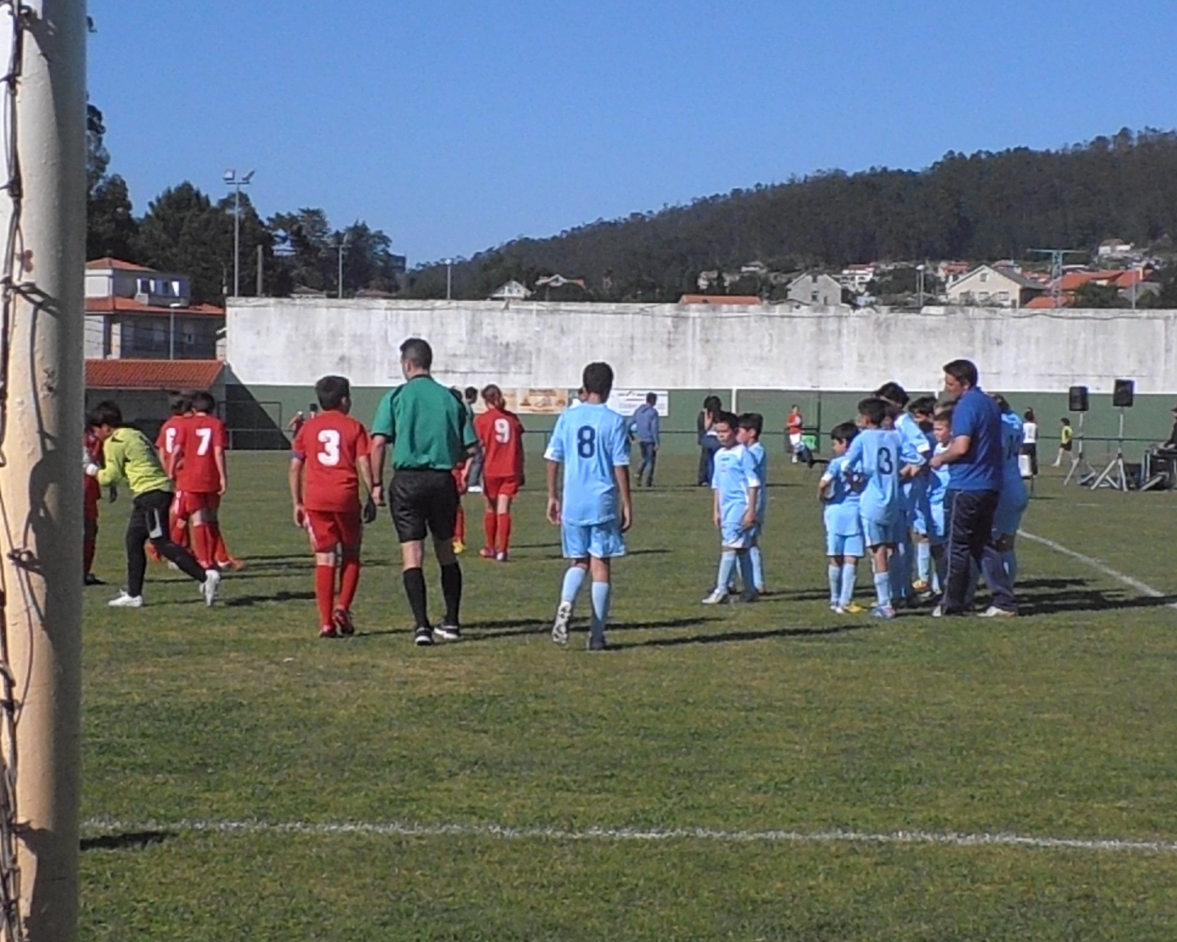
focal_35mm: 92
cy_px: 470
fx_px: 3205
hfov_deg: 20.8
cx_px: 571
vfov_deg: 16.7
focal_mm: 15.51
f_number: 13
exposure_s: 1/640
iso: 400
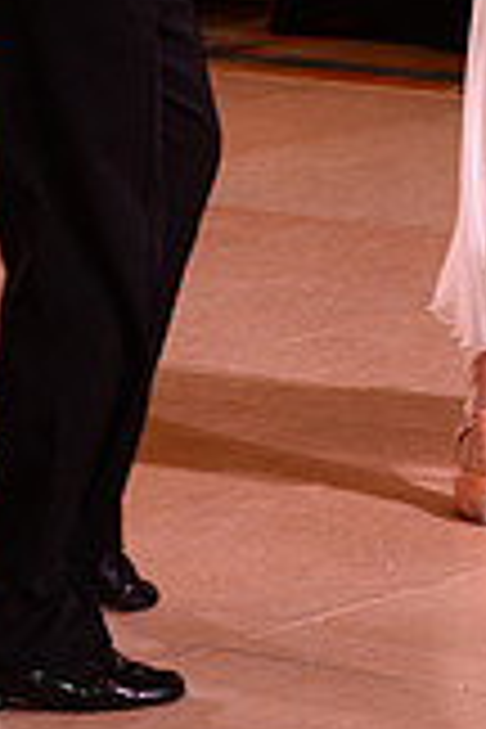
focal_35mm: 308
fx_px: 6237
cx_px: 520
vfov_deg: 6.6
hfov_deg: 4.5
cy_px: -423
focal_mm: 86
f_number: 6.3
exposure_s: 1/250
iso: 2500
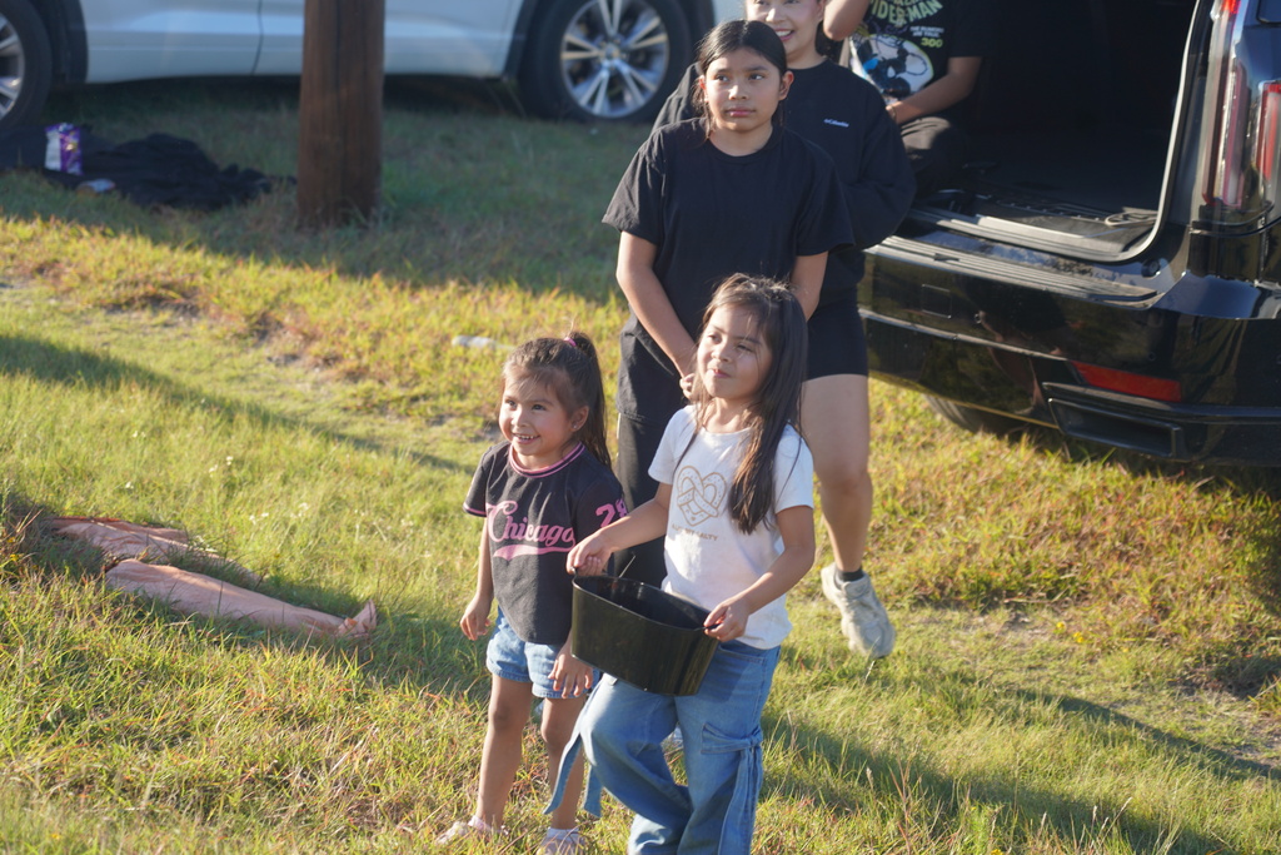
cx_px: 640
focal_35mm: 105
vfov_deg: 13.0
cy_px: 428
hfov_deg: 19.5
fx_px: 3737
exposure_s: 1/200
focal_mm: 105
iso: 100
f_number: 4
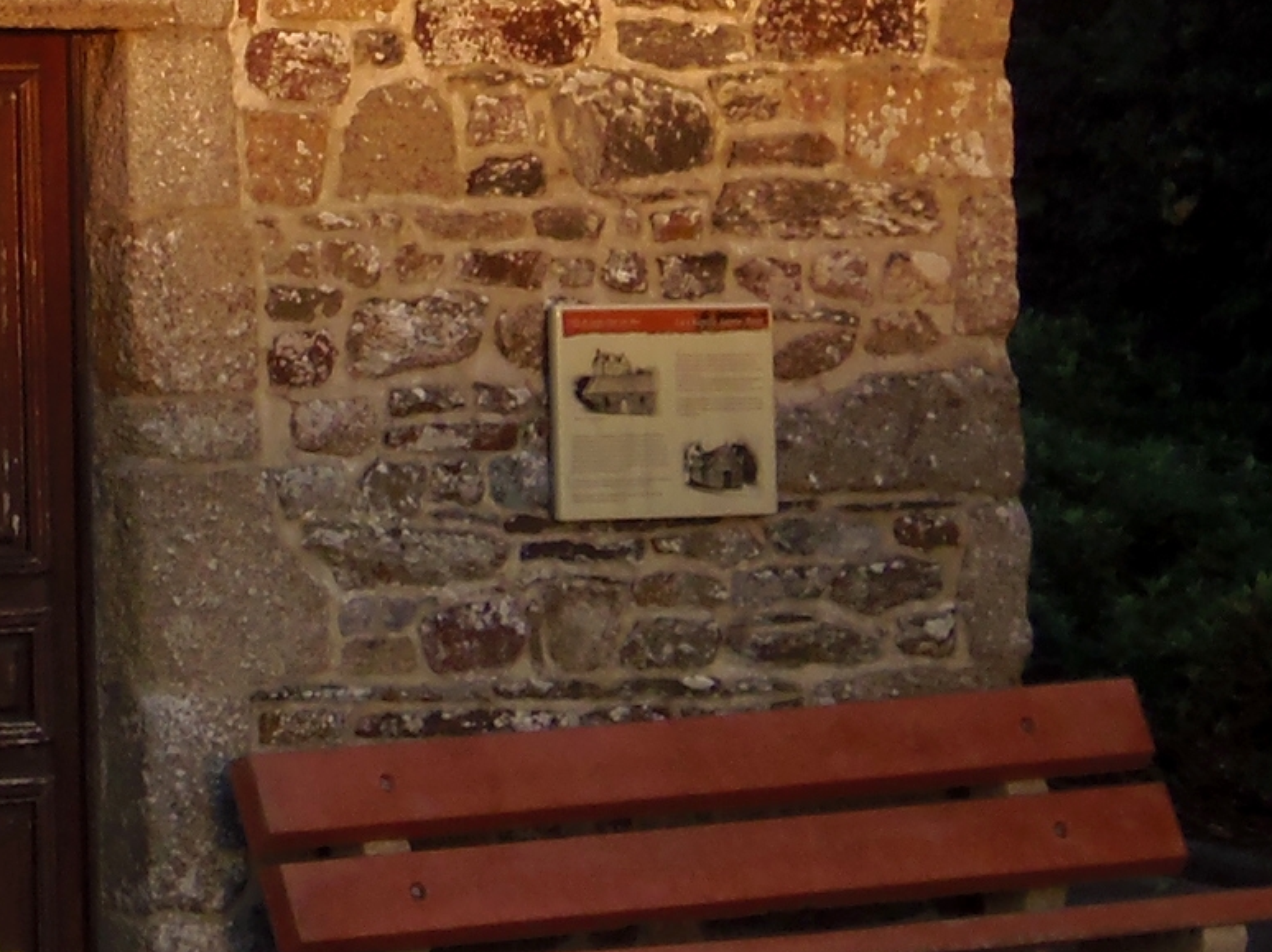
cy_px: -312
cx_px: -627
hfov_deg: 9.3
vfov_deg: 7.1
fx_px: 7603
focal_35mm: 207
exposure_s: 1/80
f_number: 3.8
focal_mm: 9.1
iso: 64
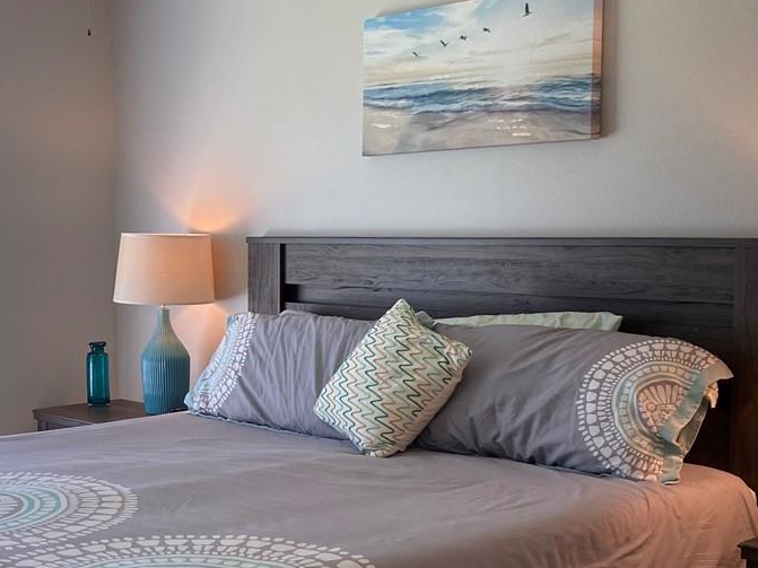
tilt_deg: -5.6
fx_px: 1357
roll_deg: +0.9
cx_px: 131
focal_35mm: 62
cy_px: 360
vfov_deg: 23.6
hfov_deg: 30.3
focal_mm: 4.25
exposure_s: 1/120
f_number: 1.8
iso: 64
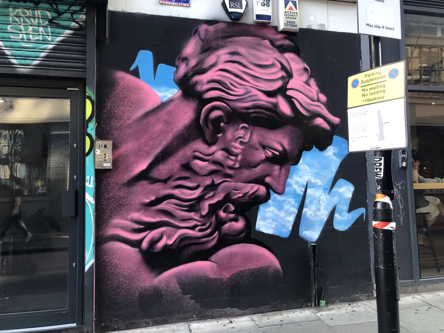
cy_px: 166
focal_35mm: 28
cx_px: 222
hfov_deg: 63.4
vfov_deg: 49.7
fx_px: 359
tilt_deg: +4.5
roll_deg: +0.4
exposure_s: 1/30
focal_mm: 4
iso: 32
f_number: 1.8
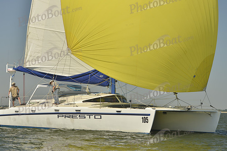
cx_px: 106
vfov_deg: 12.3
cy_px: 74
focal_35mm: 111
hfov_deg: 18.4
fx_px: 700
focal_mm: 95
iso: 200
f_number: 5
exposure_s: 1/1250
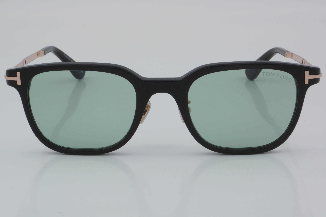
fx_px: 747
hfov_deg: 24.6
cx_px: 163
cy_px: 108
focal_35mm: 82
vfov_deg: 16.6
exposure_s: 1/4
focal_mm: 55
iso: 100
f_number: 32
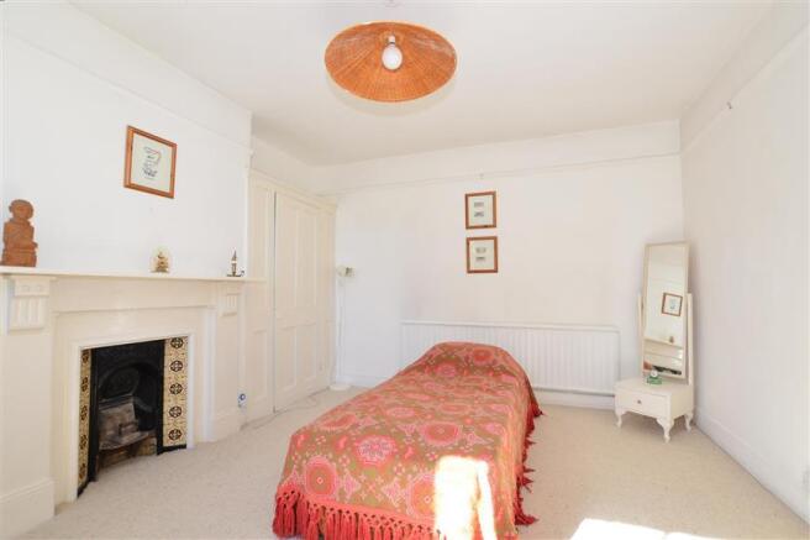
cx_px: 405
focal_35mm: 15
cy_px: 270
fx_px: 337
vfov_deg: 77.3
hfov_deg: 100.4
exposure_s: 1/100
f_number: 5
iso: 200
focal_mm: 10
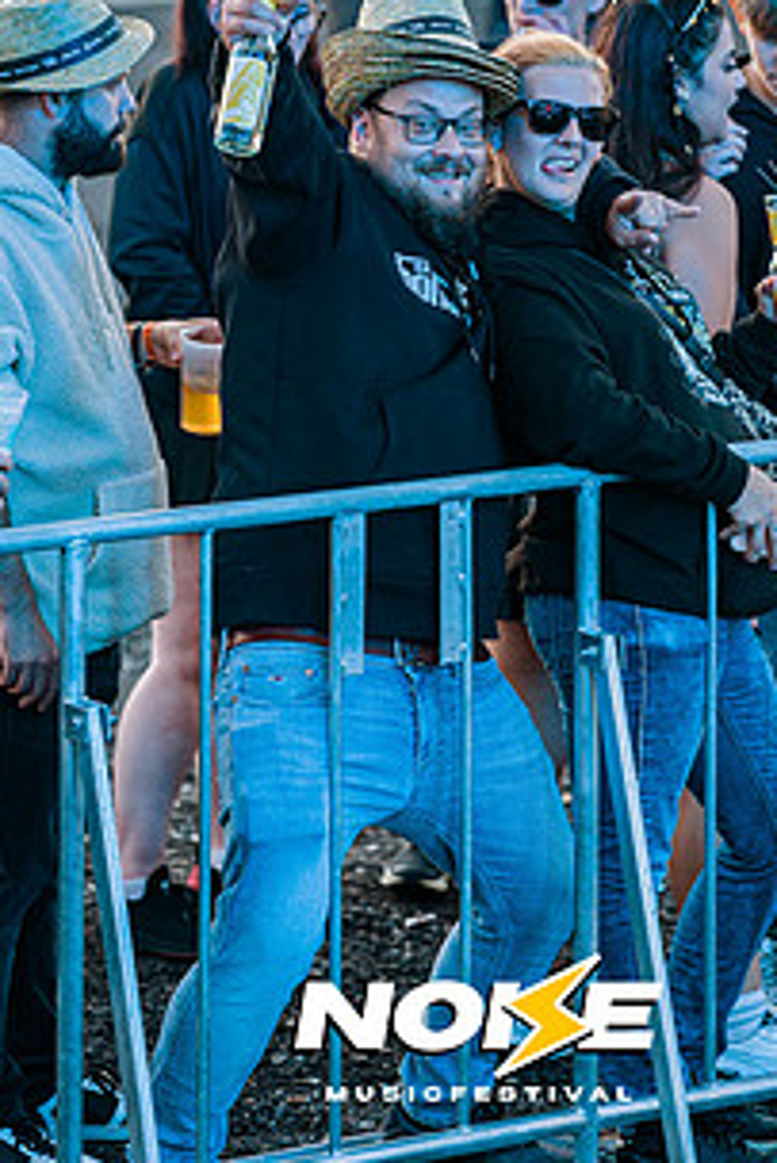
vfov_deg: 9.3
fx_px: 7179
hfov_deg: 6.2
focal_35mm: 222
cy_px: 318
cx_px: 478
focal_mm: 150
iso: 250
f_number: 3.2
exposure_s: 1/125
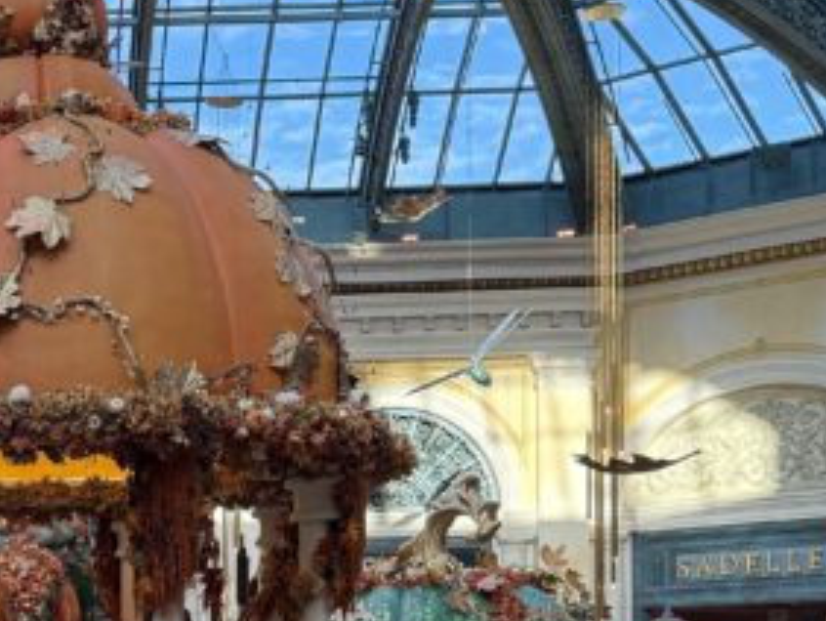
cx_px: -53
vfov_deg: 16.4
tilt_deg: -0.1
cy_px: 706
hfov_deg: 21.5
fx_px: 2078
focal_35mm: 87
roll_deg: +0.0
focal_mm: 6.76
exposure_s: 1/250
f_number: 1.78
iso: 160
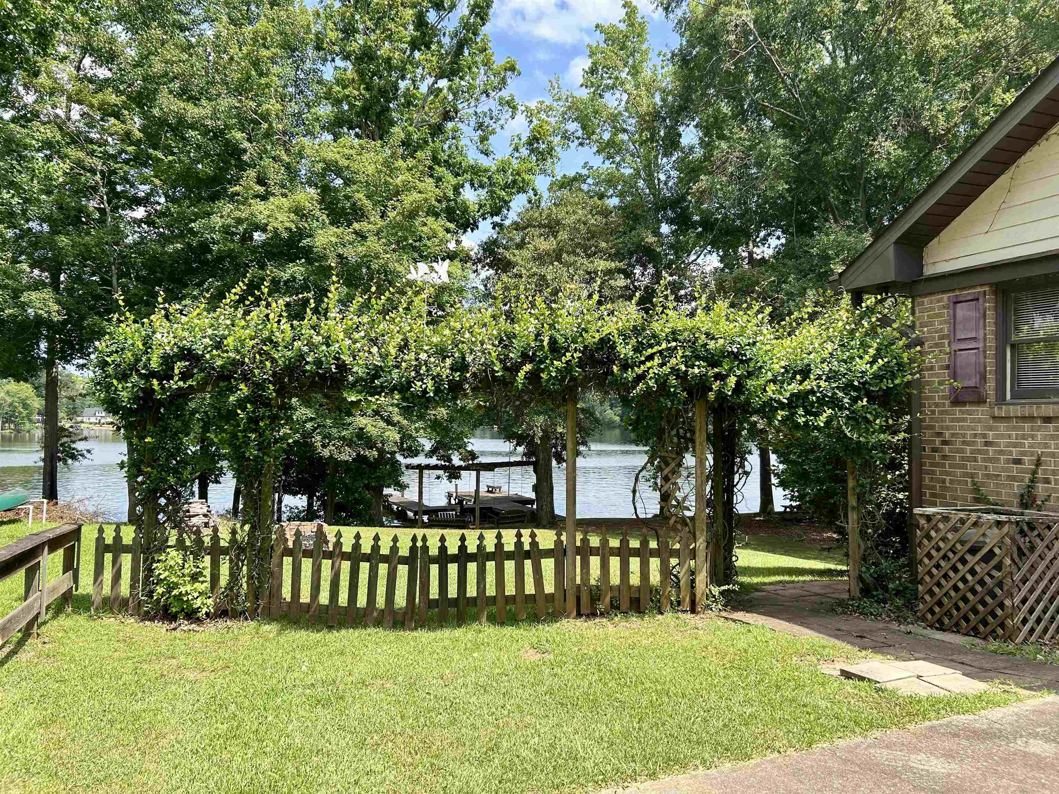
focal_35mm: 26
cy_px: 397
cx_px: 530
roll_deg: -0.3
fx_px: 795
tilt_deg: +0.9
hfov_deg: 67.3
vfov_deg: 53.1
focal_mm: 5.7
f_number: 1.5
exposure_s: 1/1698
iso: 50
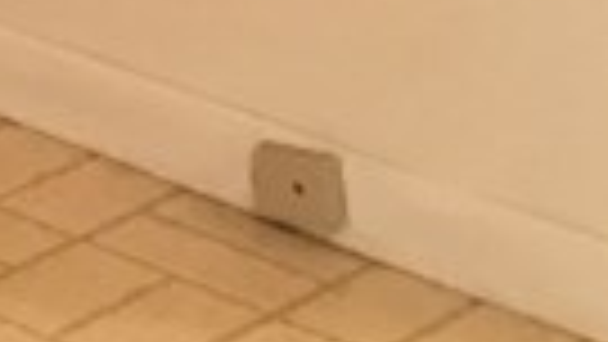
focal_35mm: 231
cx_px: -1414
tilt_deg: -7.0
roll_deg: +0.0
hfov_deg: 7.7
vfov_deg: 4.7
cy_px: -1080
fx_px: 3725
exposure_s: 1/15
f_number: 1.8
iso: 40
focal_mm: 3.99
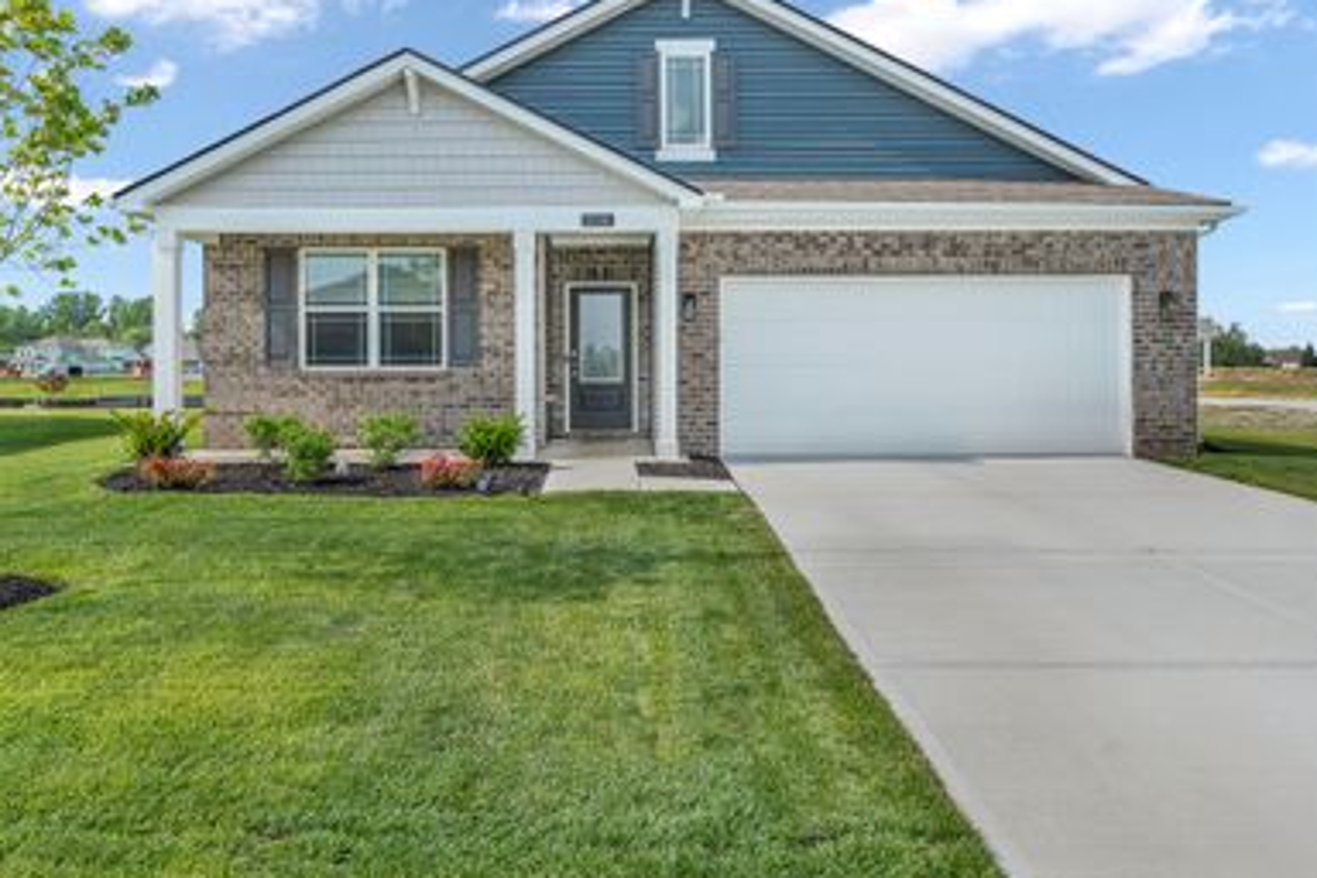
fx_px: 951
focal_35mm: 26
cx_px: 634
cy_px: 372
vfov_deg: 49.4
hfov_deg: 69.4
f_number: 9
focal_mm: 20
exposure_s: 1/2000
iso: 400
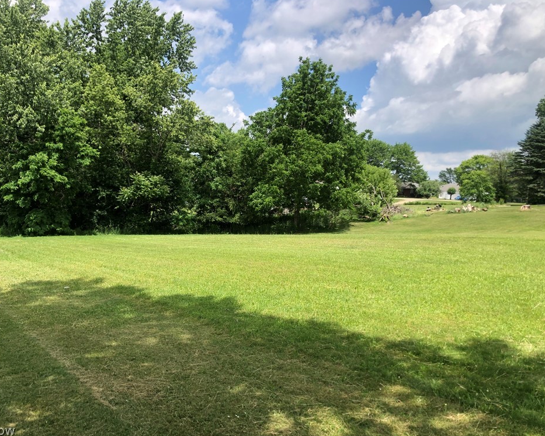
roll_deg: -2.9
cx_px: 254
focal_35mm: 30
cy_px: 216
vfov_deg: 48.5
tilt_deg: -4.4
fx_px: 484
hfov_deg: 58.7
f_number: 1.8
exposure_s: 1/1499
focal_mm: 3.99
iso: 20
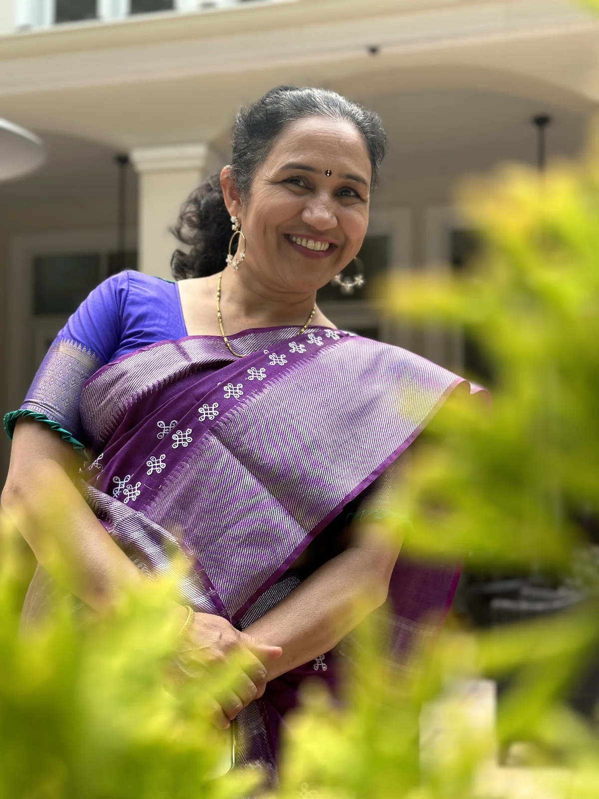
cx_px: 300
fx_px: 1107
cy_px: 400
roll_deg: -0.6
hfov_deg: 30.3
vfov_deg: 39.7
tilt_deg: +7.2
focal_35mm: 48
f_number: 1.78
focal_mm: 6.86
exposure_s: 1/221
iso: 80
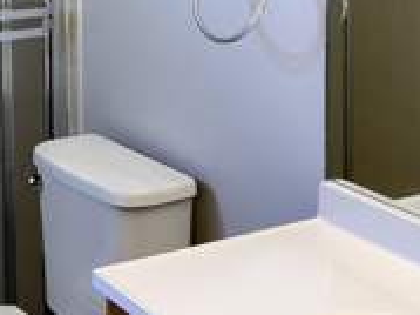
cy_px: -91
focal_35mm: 83
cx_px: -21
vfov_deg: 16.8
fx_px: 1006
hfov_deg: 22.5
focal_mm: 3.3
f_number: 2.4
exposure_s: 1/120
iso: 80
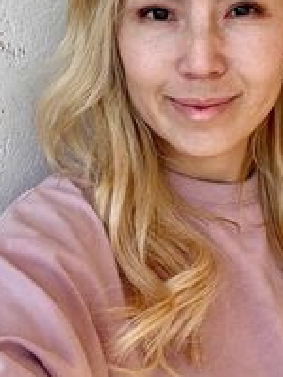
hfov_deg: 24.2
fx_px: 654
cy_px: 113
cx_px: 198
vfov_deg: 31.8
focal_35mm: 60
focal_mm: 2.69
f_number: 1.9
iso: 32
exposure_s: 1/122
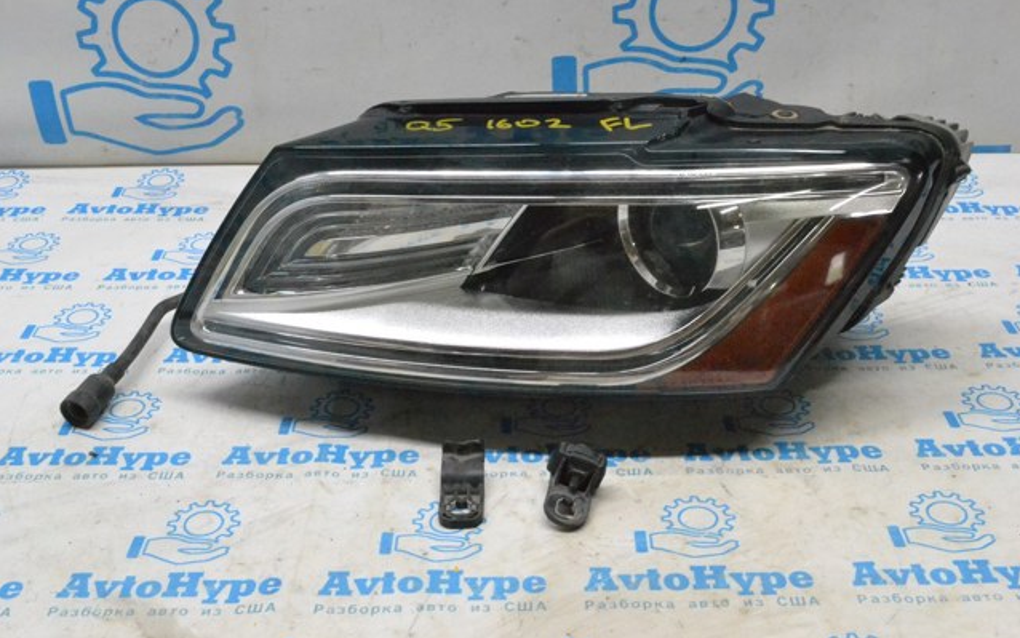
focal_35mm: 46
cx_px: 510
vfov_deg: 28.0
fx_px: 1279
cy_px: 302
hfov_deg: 43.5
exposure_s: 1/100
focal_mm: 30
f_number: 13
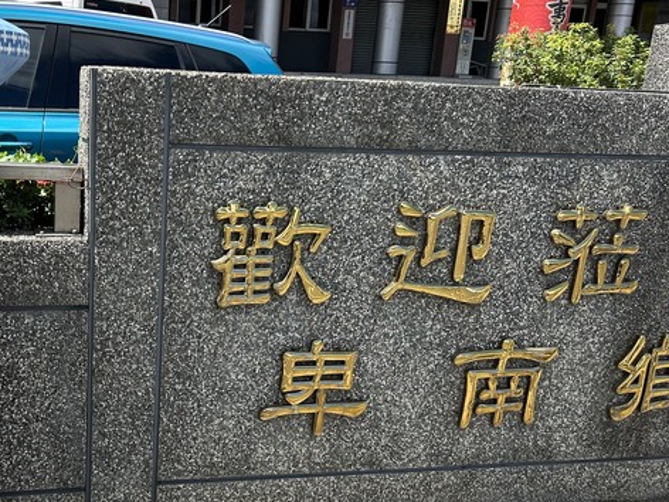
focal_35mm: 43
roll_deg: -0.8
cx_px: 164
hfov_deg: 42.5
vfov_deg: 33.4
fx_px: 831
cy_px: 323
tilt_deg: -14.1
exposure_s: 1/2123
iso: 50
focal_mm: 5.7
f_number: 1.5
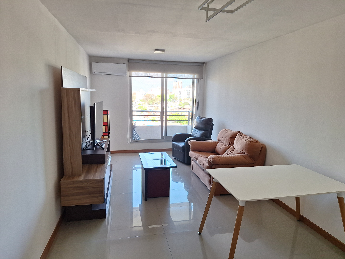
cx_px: 172
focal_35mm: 23
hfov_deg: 73.9
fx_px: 229
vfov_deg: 58.9
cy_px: 130
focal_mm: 5.54
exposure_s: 1/168
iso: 40
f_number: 1.8
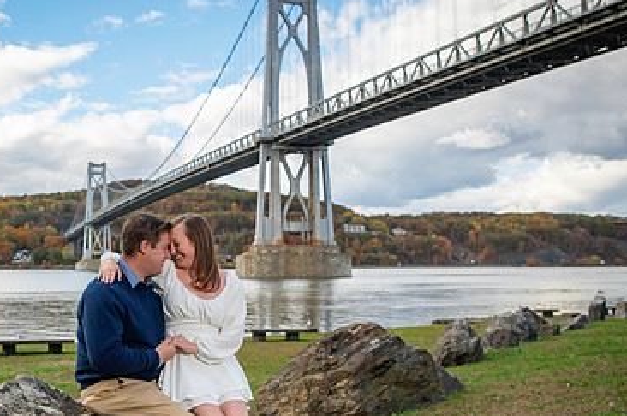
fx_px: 748
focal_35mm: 43
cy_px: 249
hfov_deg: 44.5
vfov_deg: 31.0
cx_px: 185
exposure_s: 1/8000
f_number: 4
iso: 1250
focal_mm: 24
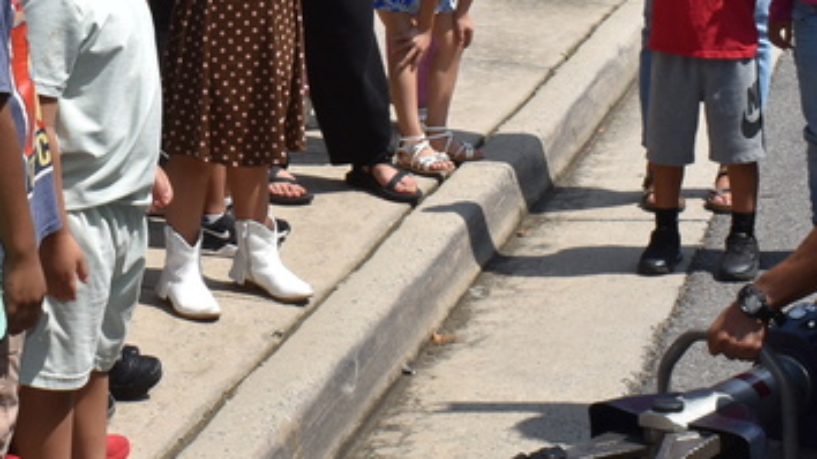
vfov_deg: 12.0
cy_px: 45
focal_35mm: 100
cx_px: 53
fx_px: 2166
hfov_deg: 20.8
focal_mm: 22
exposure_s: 1/200
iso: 100
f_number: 13
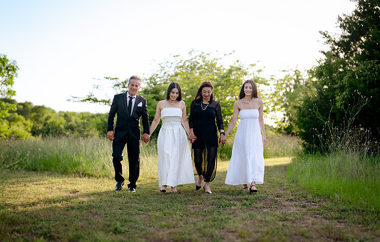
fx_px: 619
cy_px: 129
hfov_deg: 34.1
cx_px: 197
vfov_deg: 22.1
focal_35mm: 59
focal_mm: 50
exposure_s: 1/1250
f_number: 1.6
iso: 100
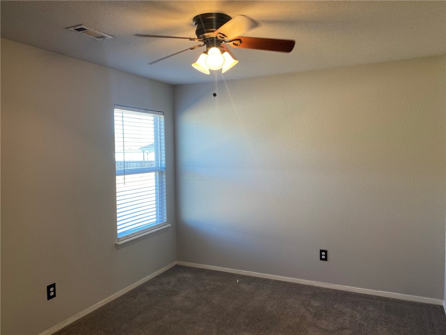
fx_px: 335
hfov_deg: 67.3
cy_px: 168
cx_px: 223
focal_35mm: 26
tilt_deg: -3.9
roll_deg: +1.3
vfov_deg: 53.1
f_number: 1.8
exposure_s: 1/60
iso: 64
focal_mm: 4.25
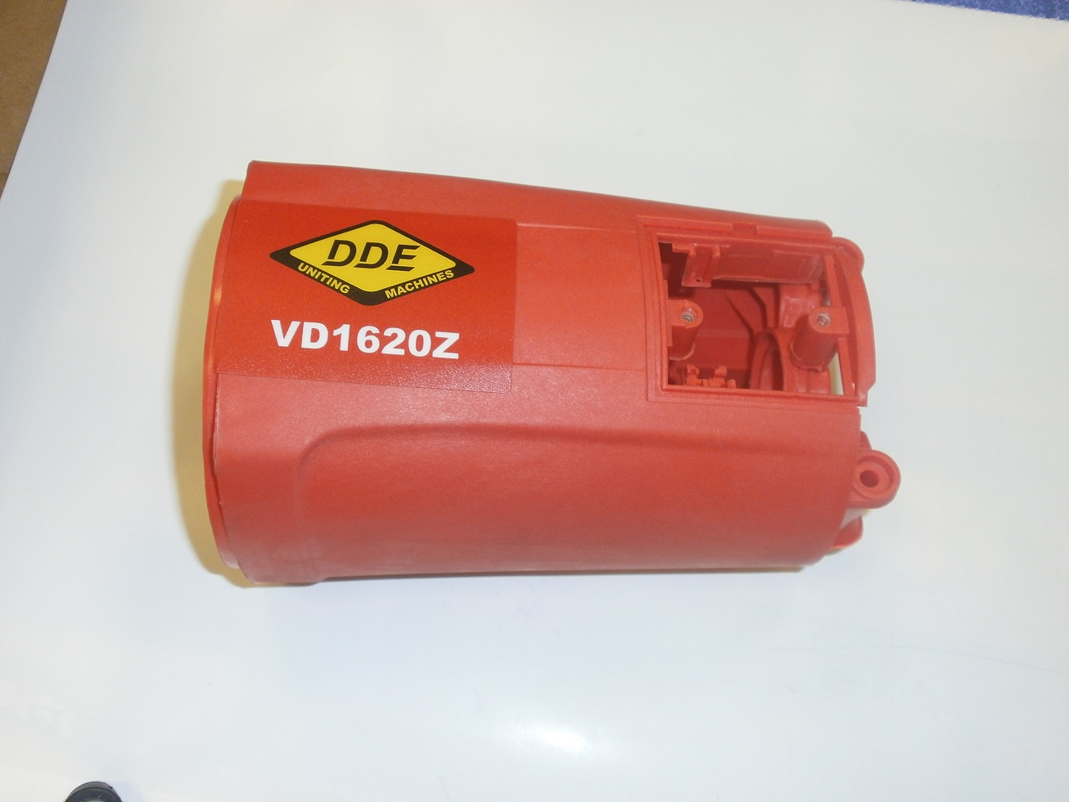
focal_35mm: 39
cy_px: 401
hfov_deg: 47.9
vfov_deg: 36.8
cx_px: 534
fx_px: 1205
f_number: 3.4
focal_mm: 6.9
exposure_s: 1/40
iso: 125
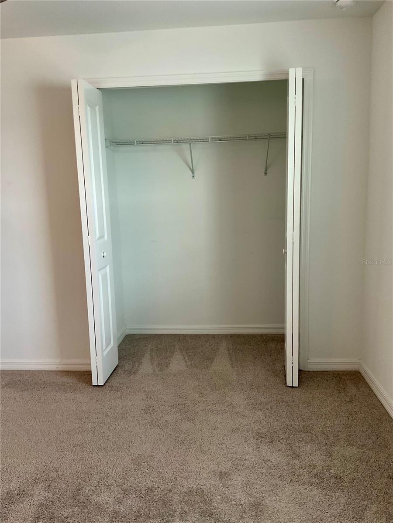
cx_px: 196
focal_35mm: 29
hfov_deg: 48.2
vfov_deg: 61.7
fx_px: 439
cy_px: 262
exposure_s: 1/60
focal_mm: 3
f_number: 1.8
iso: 50
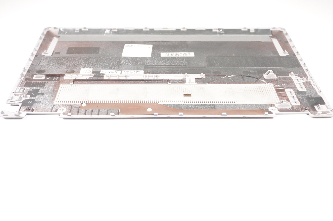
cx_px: 166
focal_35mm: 44
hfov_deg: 45.0
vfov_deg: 30.8
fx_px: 402
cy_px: 110
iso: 800
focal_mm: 29
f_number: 5
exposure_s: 1/160
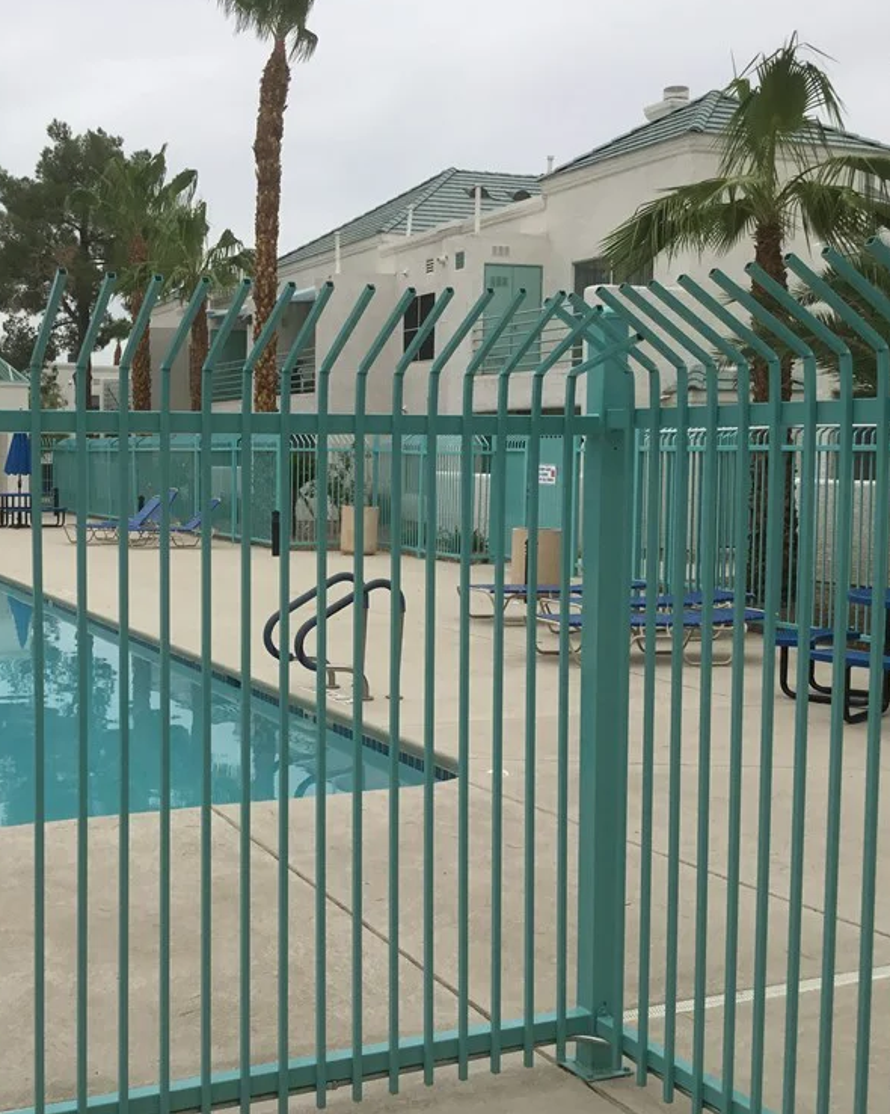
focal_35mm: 42
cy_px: 560
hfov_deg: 35.1
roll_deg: +1.5
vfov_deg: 43.8
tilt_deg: -3.4
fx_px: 1383
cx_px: 249
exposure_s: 1/1773
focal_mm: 3.3
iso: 25
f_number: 2.4
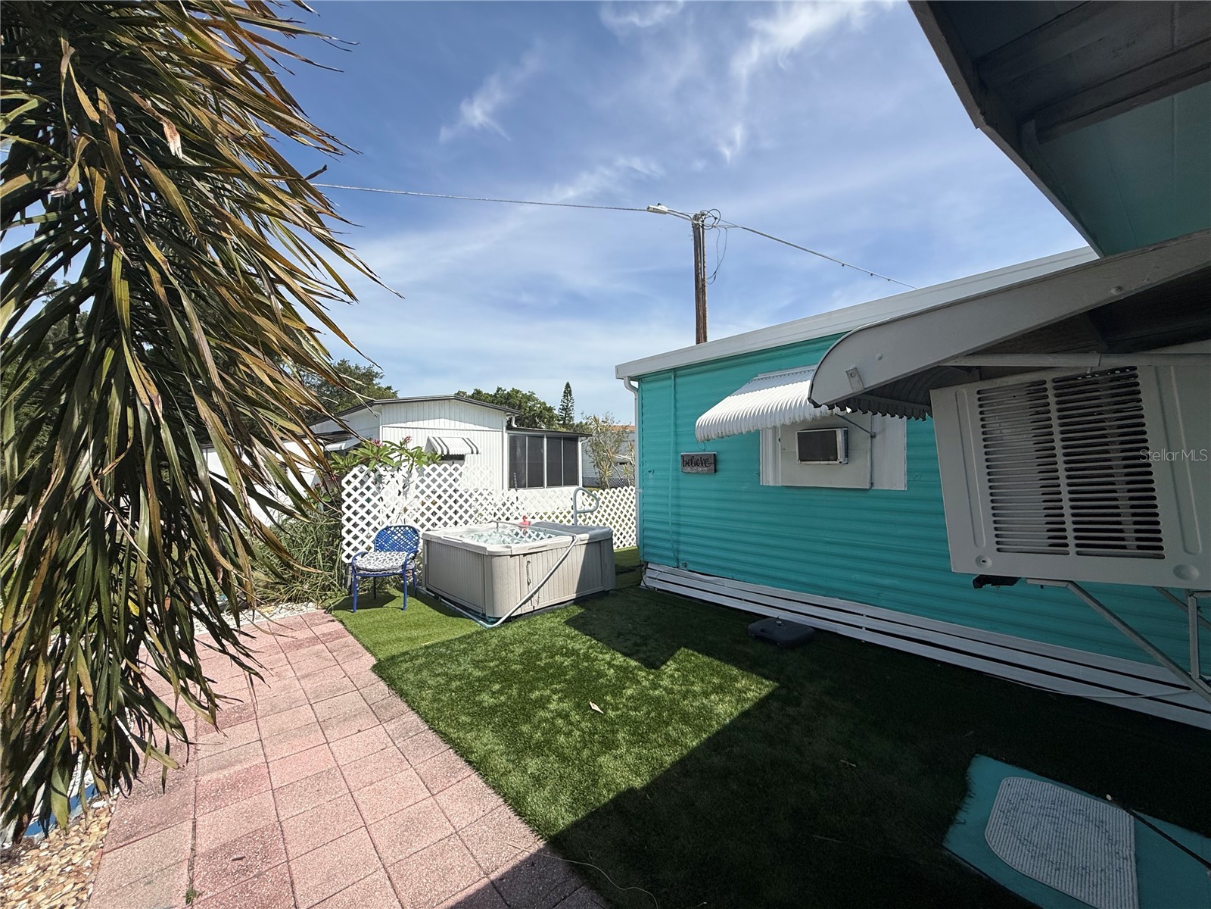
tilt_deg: +1.1
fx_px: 490
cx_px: 606
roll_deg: +1.0
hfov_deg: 102.1
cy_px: 454
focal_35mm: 14
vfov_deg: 85.7
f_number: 2.2
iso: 50
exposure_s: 1/3125
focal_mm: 2.22
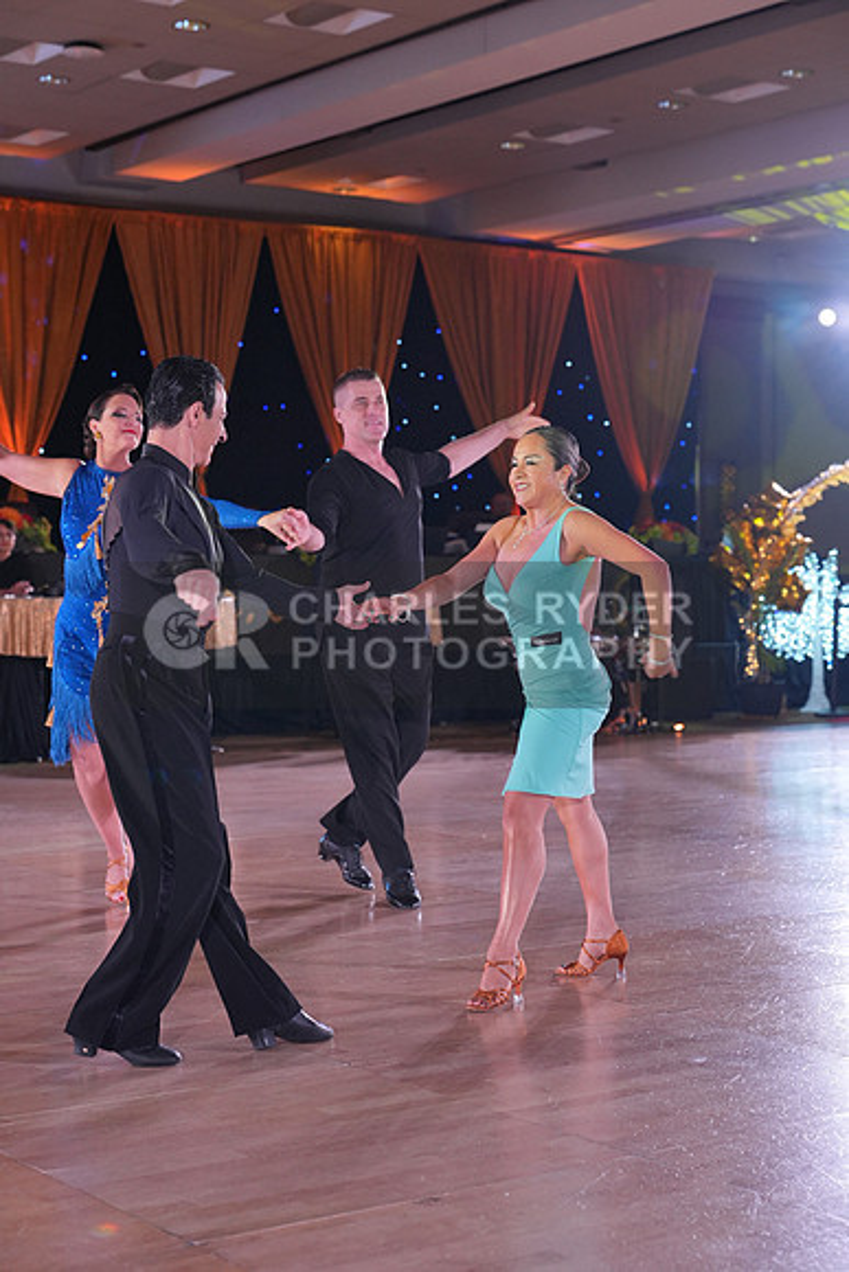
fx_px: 2156
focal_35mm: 61
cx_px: 424
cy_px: 636
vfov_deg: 32.9
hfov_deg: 22.3
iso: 1600
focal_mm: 61
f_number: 4
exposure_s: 1/400
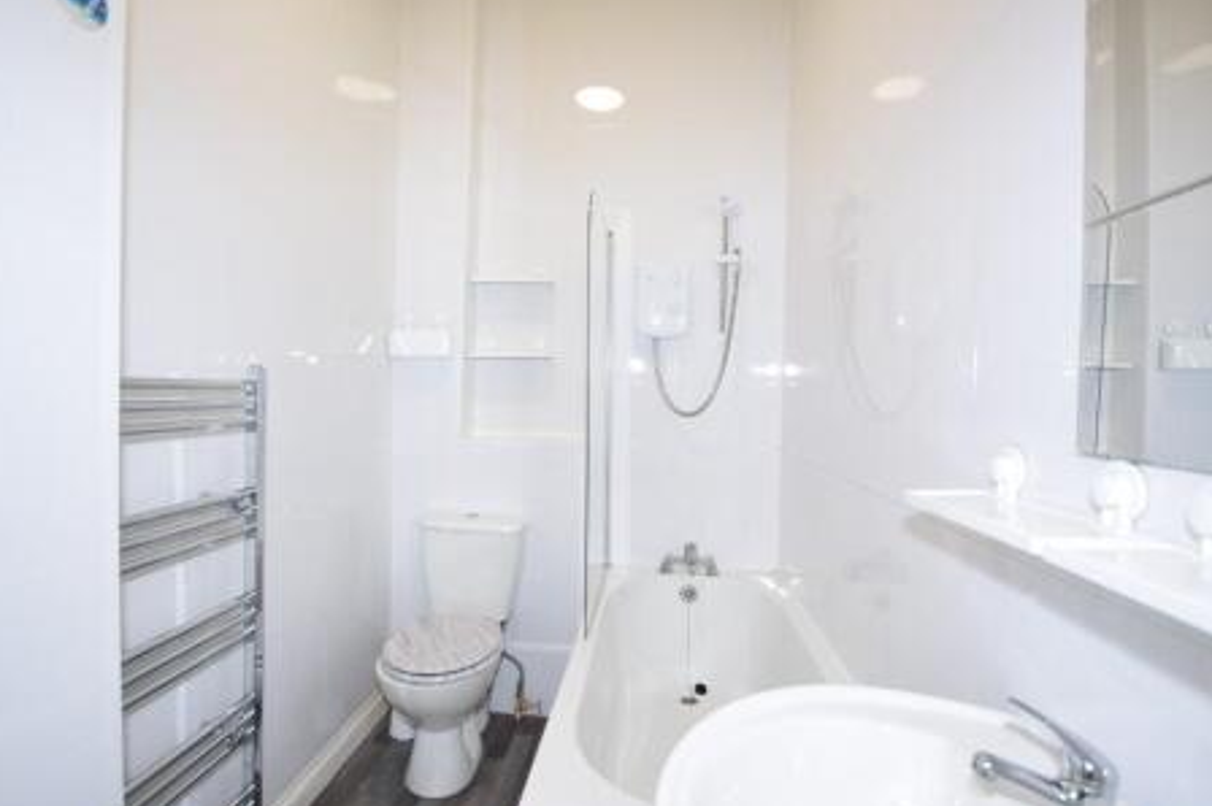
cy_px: 407
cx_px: 582
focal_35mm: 18
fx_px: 590
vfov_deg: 68.7
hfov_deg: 91.5
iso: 400
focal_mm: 11
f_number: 4
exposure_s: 1/60
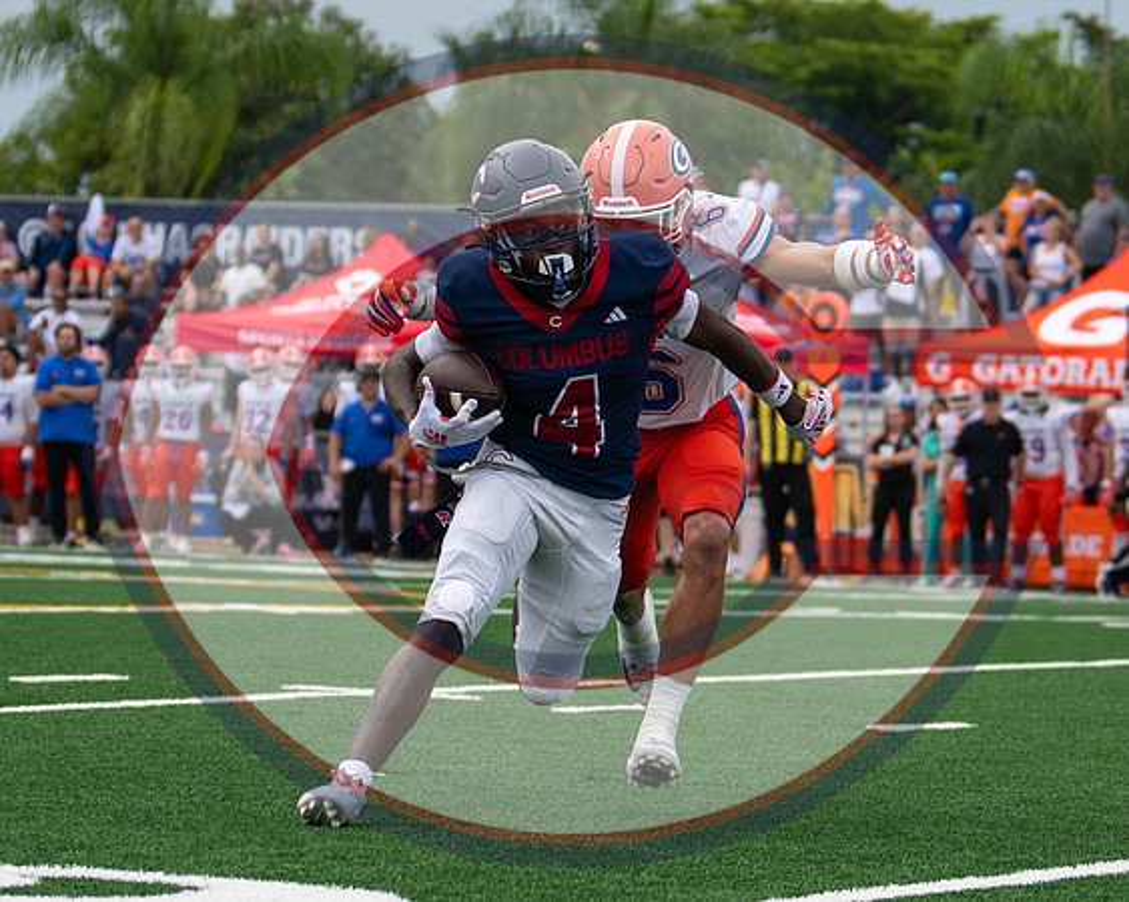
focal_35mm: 206
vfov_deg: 7.5
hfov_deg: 9.4
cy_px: 475
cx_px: 606
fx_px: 6886
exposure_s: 1/1000
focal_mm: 70
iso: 72
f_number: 2.8
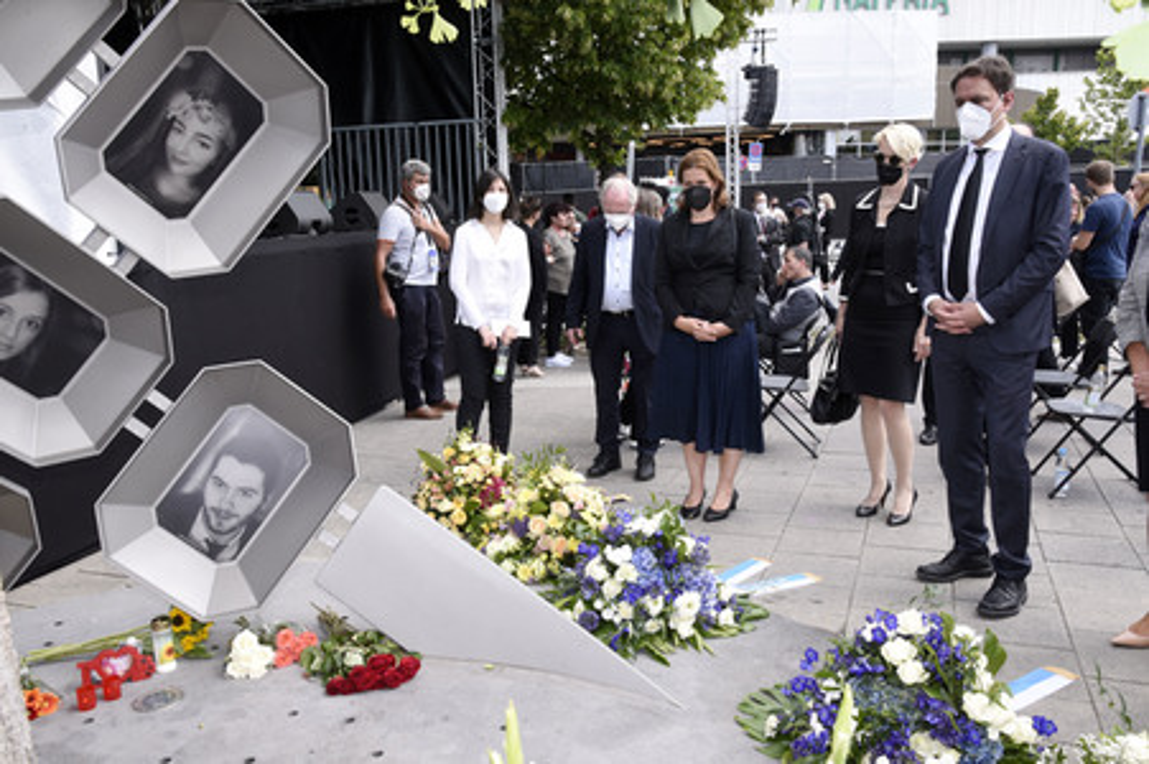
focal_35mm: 30
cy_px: 382
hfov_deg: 62.0
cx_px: 574
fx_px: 957
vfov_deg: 43.5
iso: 640
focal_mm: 30
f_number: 11
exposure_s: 1/160
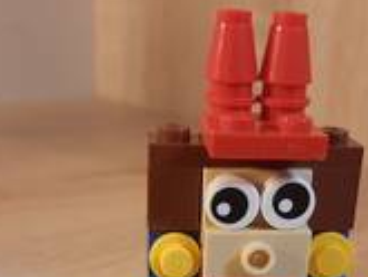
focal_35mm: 59
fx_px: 628
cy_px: 284
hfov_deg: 32.6
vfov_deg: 23.7
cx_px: 207
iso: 200
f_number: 1.7
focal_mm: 3.93
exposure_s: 1/25
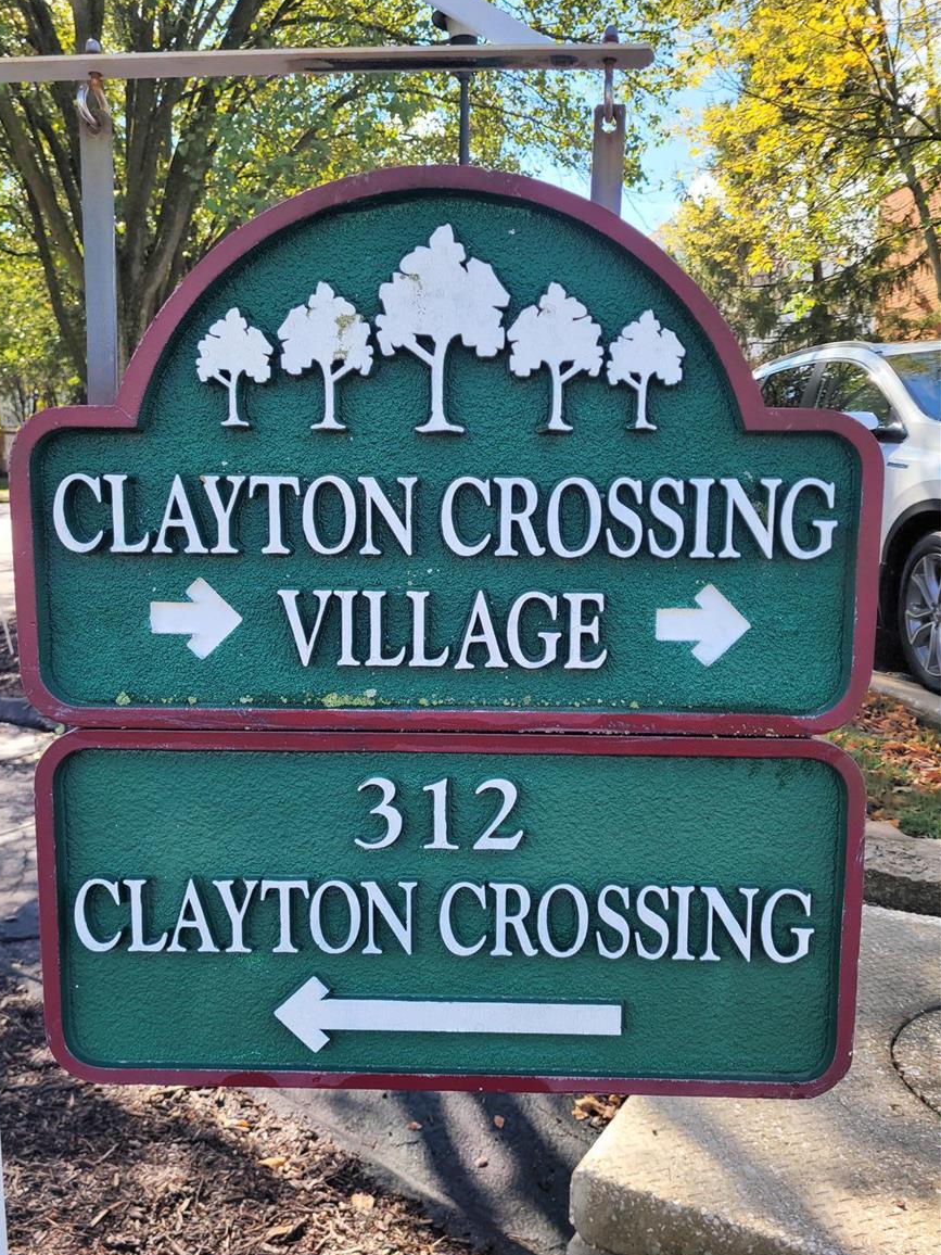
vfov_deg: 65.3
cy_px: 620
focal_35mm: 27
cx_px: 454
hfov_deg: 51.3
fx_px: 979
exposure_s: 1/328
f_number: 1.8
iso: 40
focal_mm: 5.4
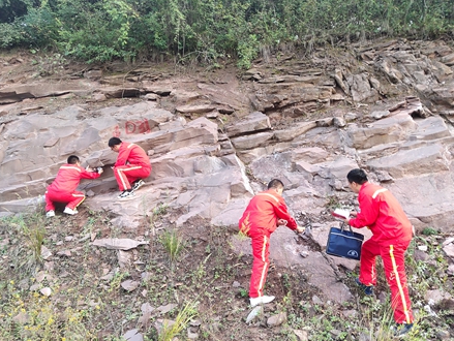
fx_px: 433
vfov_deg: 43.0
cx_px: 222
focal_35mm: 33
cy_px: 180
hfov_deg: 55.3
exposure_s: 1/100
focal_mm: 4.27
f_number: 1.8
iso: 135
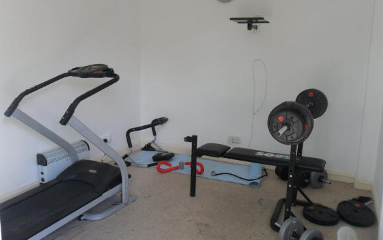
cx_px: 193
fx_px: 303
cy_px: 98
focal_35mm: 29
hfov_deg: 64.6
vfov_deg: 43.0
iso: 100
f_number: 3.5
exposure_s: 1/90
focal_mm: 4.9
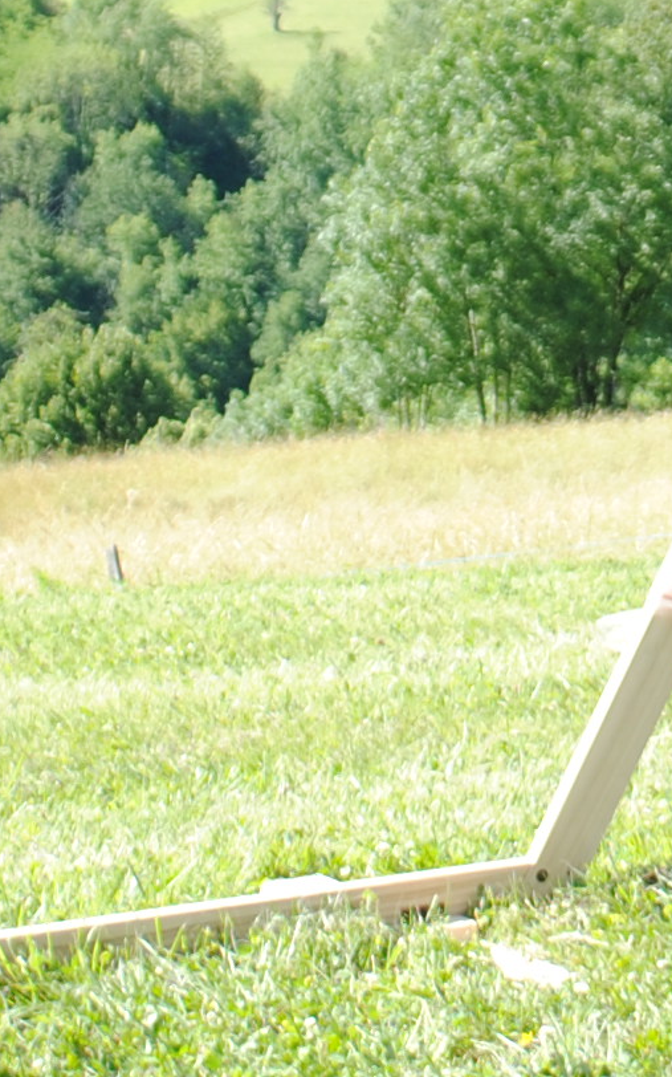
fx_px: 4281
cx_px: 941
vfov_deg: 14.1
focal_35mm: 146
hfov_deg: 8.8
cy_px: -37
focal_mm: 20
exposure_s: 1/250
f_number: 8
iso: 100
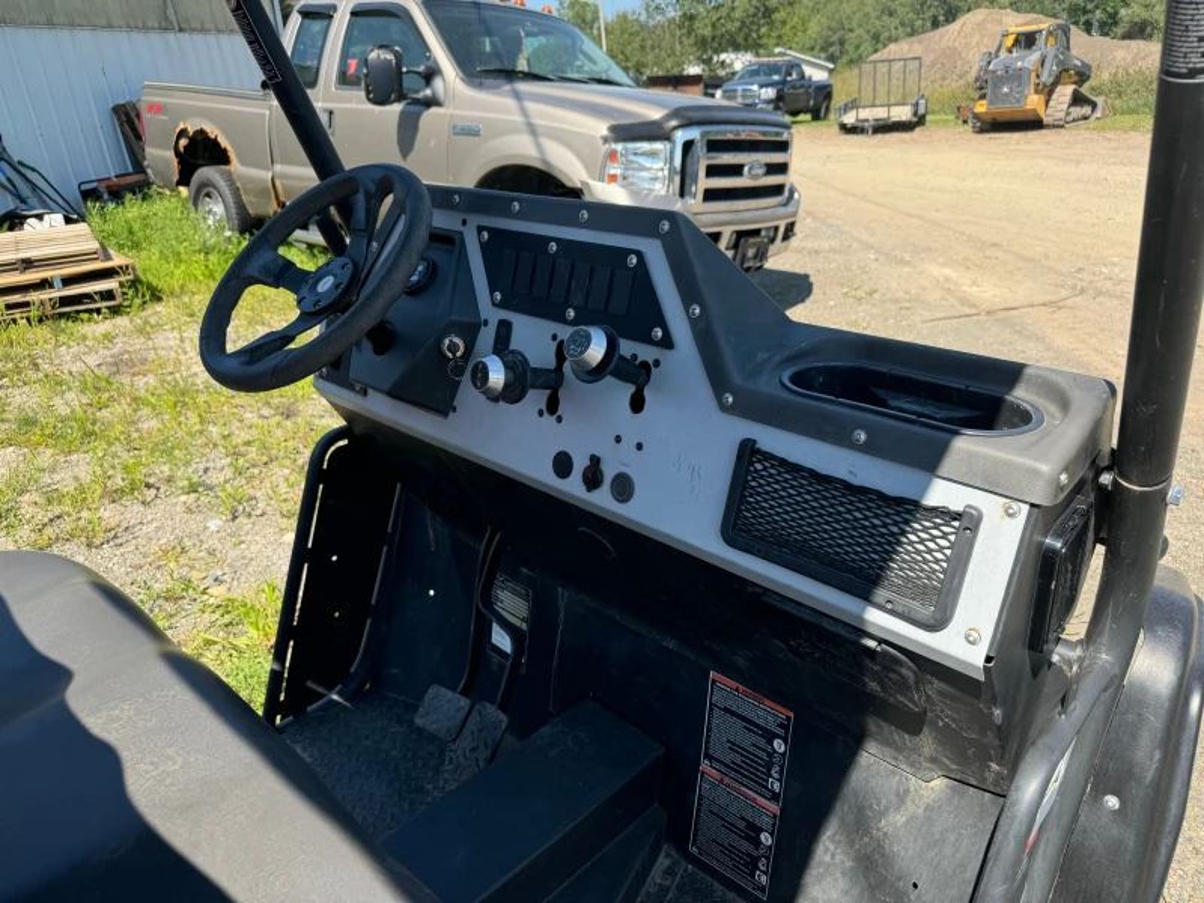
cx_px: 602
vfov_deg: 56.8
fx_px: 835
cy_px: 452
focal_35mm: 24
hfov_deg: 71.6
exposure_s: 1/1767
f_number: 1.78
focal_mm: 6.76
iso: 80
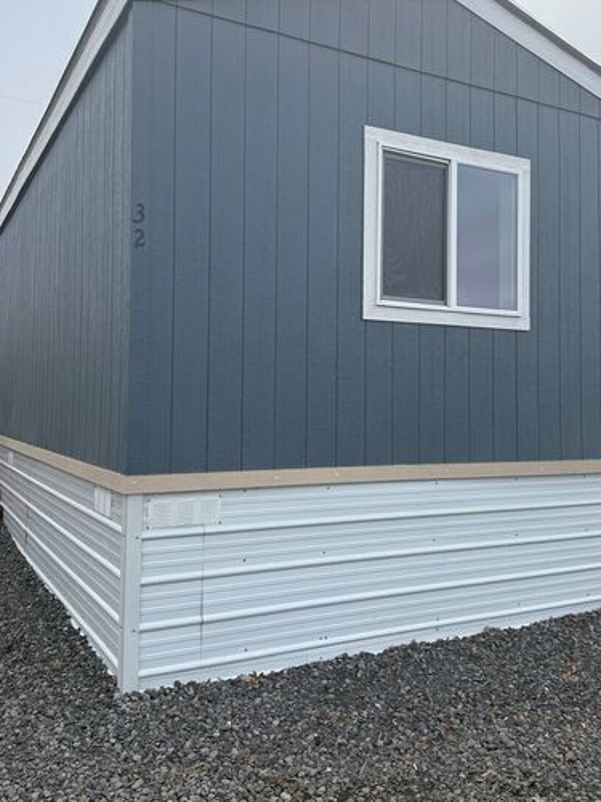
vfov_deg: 56.7
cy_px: 368
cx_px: 316
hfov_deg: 44.1
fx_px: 741
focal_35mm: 32
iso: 100
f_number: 1.78
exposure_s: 1/2169
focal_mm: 6.76
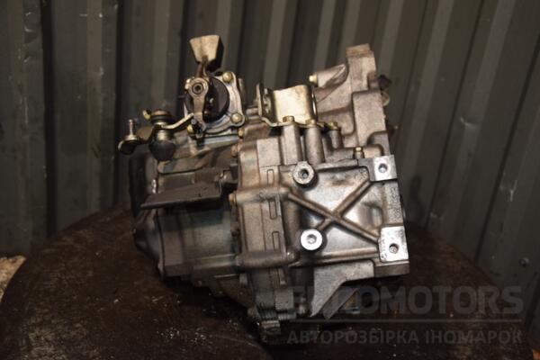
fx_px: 585
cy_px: 180
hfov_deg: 49.6
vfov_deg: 34.2
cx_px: 270
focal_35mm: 39
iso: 800
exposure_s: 1/60
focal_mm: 26
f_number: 5
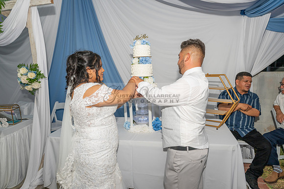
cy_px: 94
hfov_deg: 73.7
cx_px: 142
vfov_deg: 53.2
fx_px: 189
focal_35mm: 24
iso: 250
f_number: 4.5
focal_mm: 24
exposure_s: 1/160
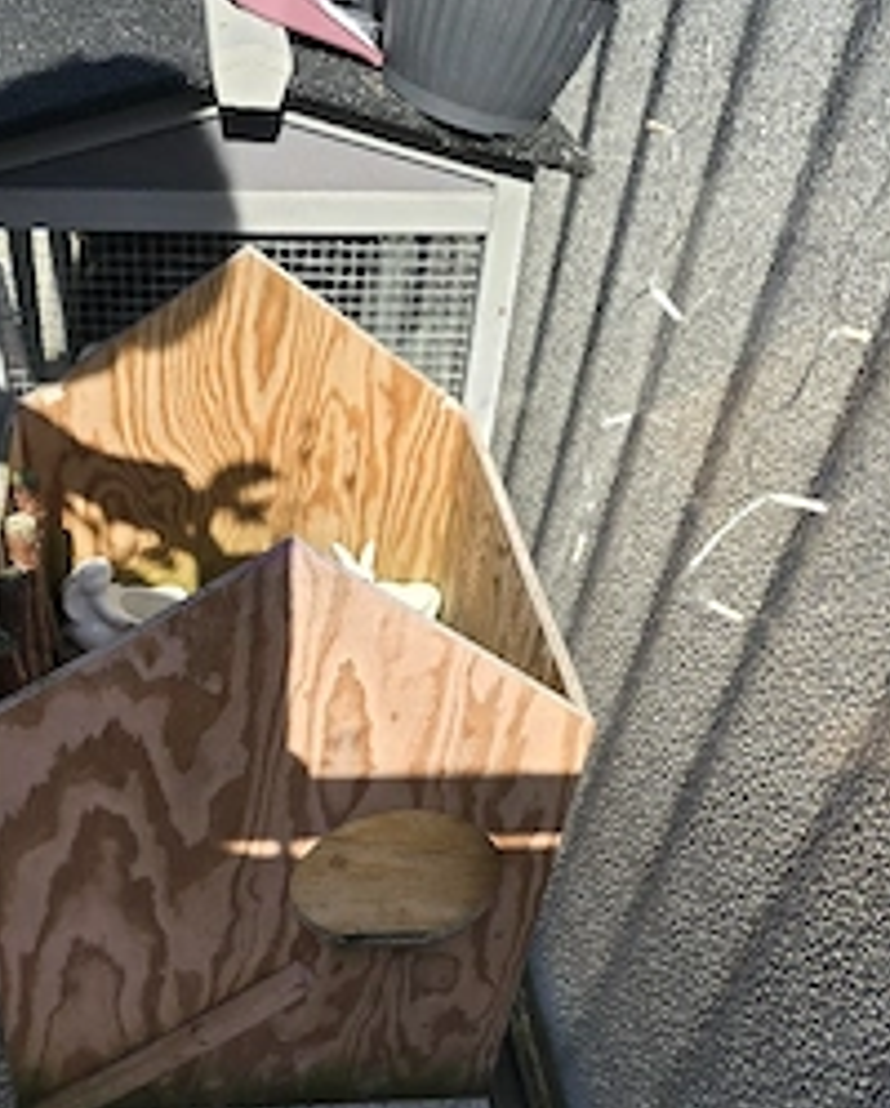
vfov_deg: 50.0
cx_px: 276
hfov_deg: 40.6
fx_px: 1182
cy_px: 650
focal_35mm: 36
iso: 12
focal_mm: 6.3
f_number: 1.7
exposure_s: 1/500
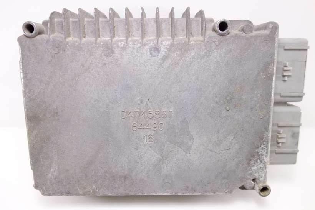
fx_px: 245
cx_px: 158
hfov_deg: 65.5
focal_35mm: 28
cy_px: 105
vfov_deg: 46.4
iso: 125
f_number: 1.8
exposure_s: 1/80
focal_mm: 10.4
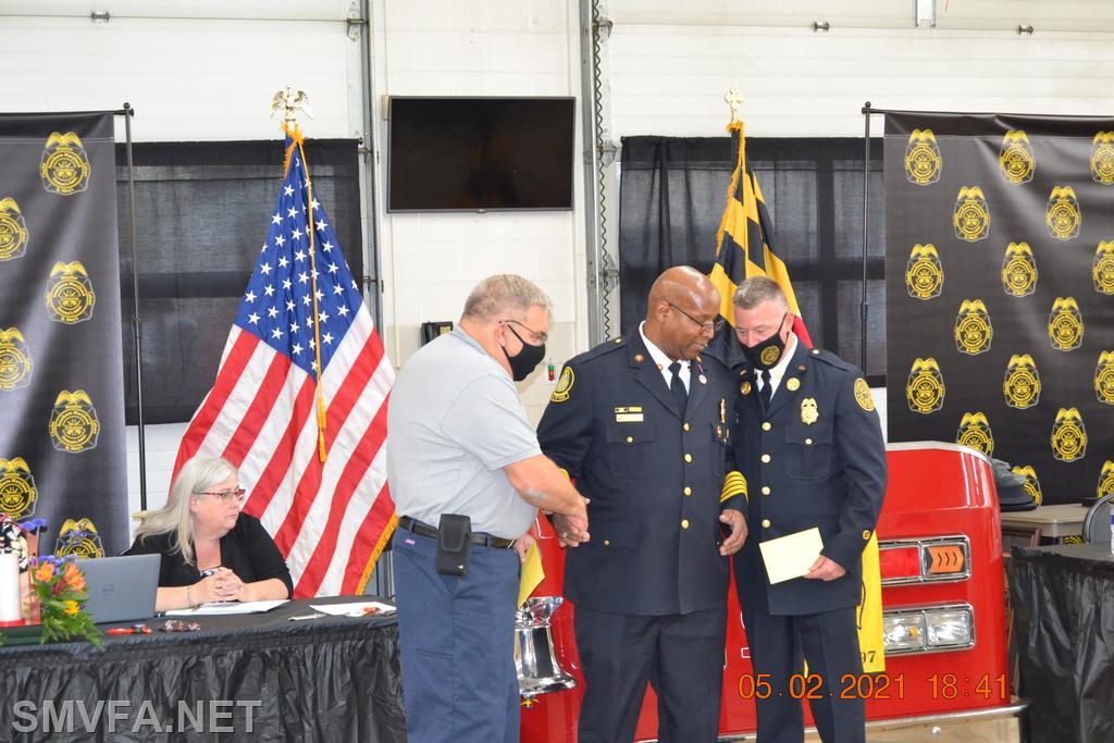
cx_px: 557
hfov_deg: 24.6
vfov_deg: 16.6
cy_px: 372
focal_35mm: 82
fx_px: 2553
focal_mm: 55
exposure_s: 1/60
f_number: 5.6
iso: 2200
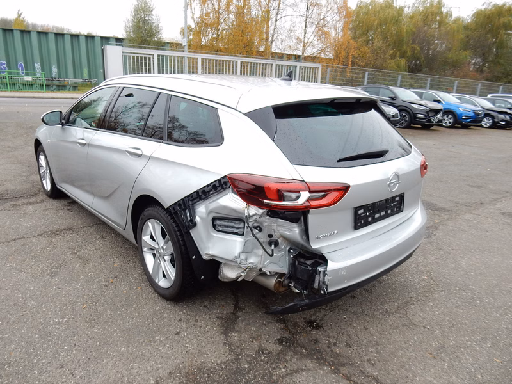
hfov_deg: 69.4
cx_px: 256
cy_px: 192
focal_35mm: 25
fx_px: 370
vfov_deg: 54.9
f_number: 3.7
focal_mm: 4.5
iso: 125
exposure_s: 1/30
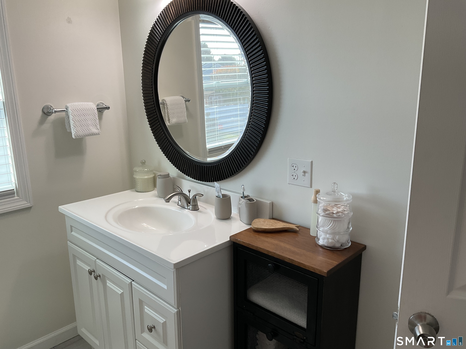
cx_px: 233
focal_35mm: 29
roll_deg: +0.2
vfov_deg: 48.2
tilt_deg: -15.3
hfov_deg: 61.7
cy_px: 174
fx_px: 390
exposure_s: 1/120
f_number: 1.8
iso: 32
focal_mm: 3
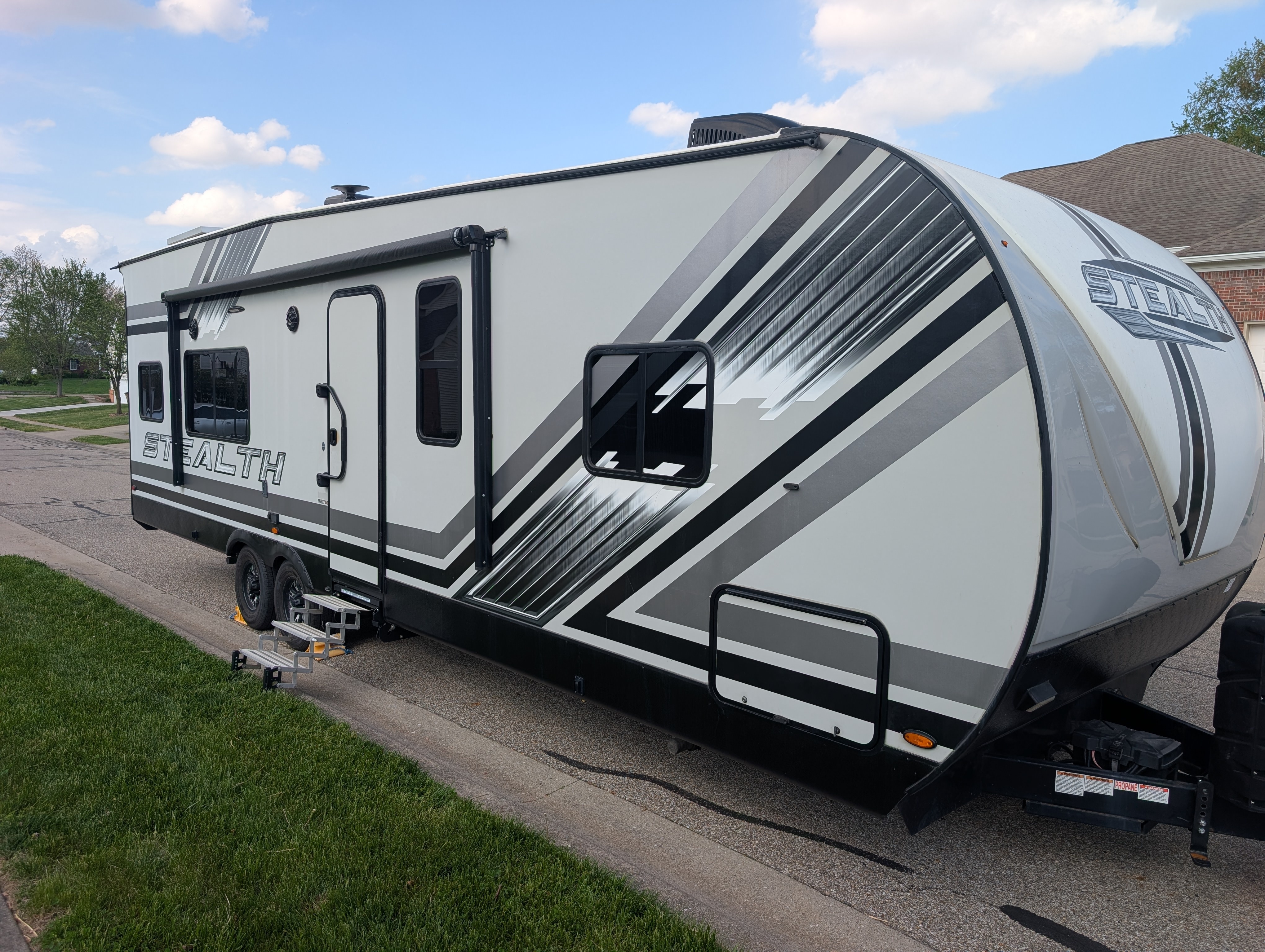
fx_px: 878
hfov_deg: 71.5
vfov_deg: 56.9
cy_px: 476
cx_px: 632
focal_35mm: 24
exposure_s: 1/613
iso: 21
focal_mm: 6.9
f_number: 1.68
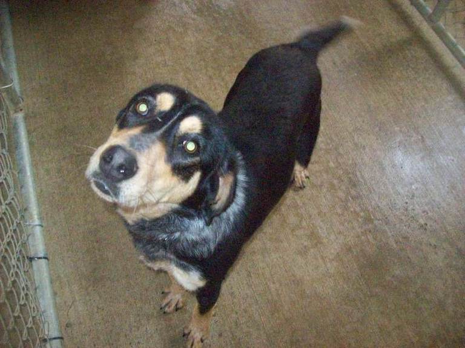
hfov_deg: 51.4
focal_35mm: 36
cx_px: 232
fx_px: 483
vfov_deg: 39.6
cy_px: 174
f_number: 2.7
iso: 800
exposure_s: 1/128
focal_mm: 6
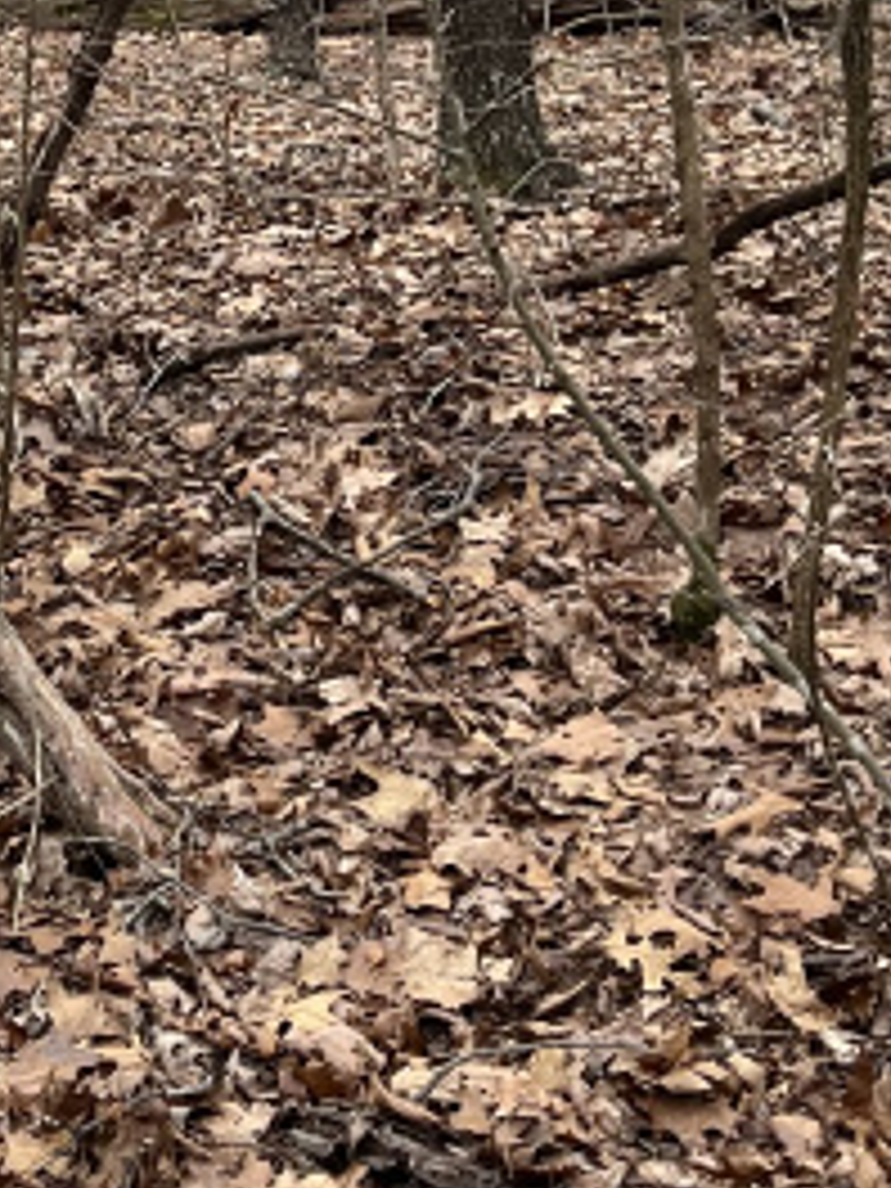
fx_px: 3466
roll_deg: -1.8
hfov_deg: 14.4
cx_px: 18
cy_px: 256
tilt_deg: -8.5
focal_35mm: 101
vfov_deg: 19.3
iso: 50
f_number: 1.5
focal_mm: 5.7
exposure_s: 1/654
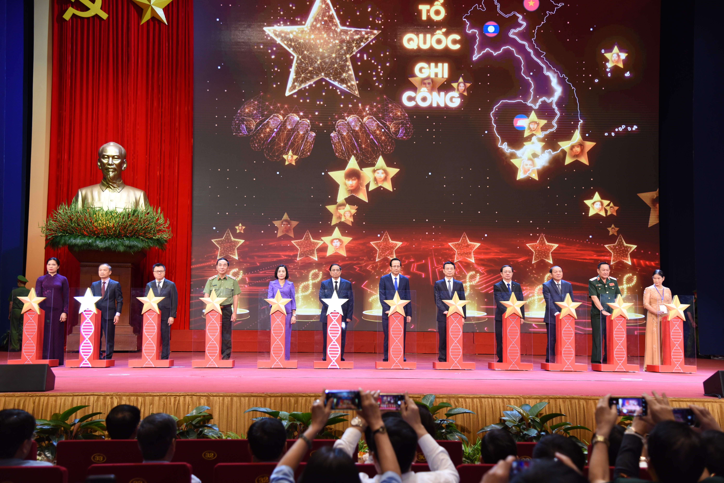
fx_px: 1006
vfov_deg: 27.0
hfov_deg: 39.6
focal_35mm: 50
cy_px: 242
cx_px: 362
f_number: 4
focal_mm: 50
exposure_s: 1/125
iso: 1000
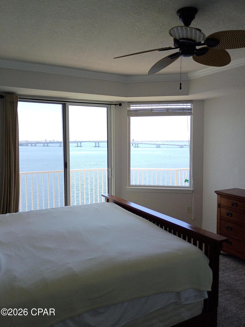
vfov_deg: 61.7
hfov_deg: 48.2
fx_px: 274
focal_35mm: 29
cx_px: 122
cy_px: 164
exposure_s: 1/132
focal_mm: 4.27
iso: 100
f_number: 1.8
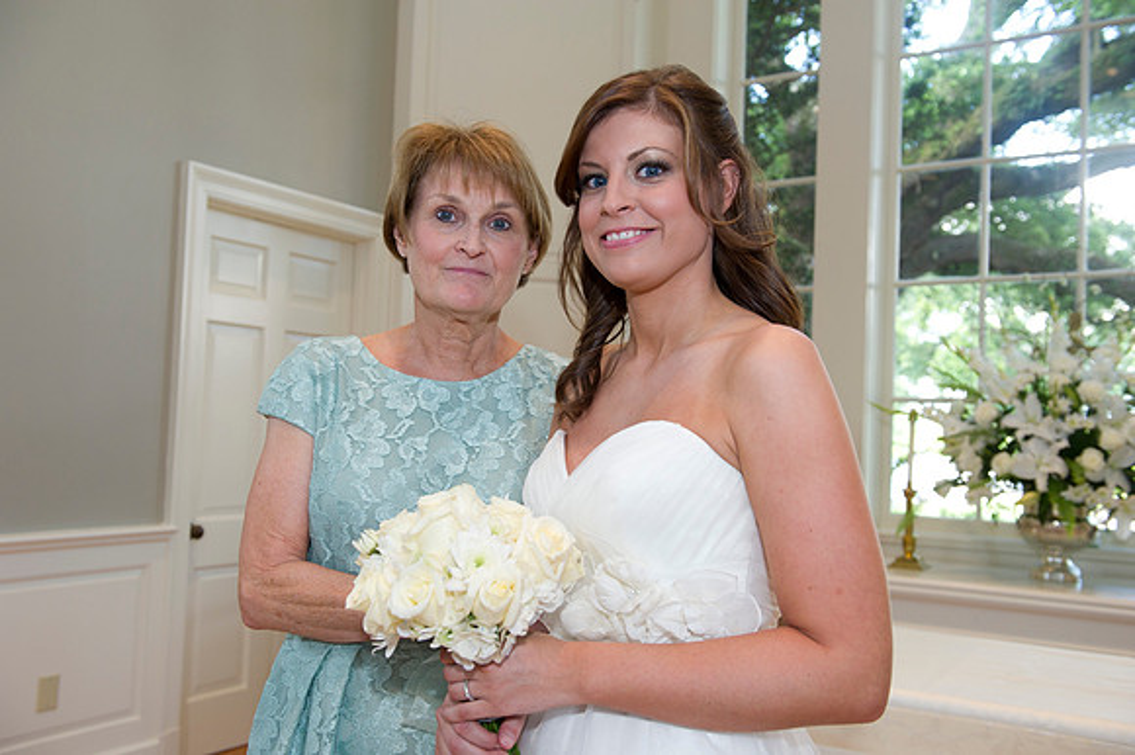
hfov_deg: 55.8
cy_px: 378
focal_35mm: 34
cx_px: 568
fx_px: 1071
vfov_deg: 38.8
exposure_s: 1/125
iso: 800
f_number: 5
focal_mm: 34
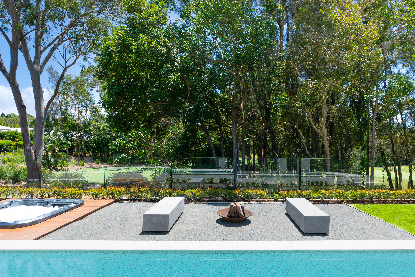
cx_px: 229
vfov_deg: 61.9
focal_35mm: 20
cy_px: 149
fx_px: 231
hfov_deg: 83.7
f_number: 7.1
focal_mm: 16
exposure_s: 1/160
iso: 100
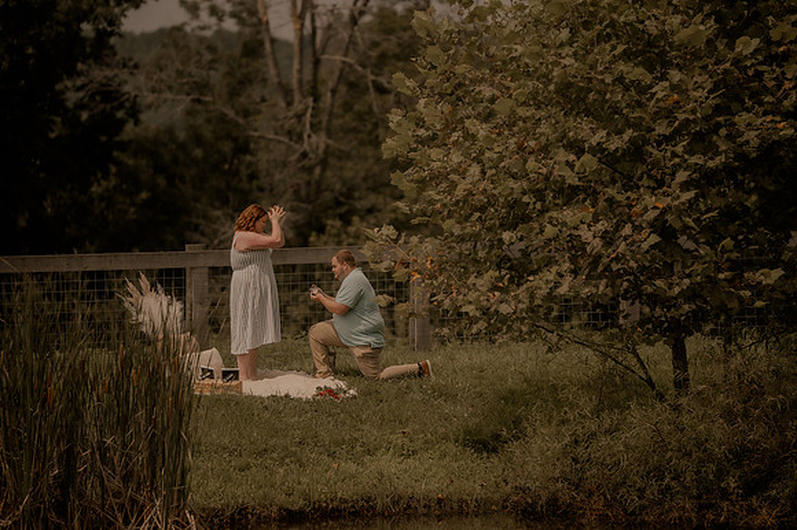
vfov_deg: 6.9
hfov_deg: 10.3
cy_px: 265
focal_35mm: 200
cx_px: 398
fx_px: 4425
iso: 125
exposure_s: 1/1600
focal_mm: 200
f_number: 2.8
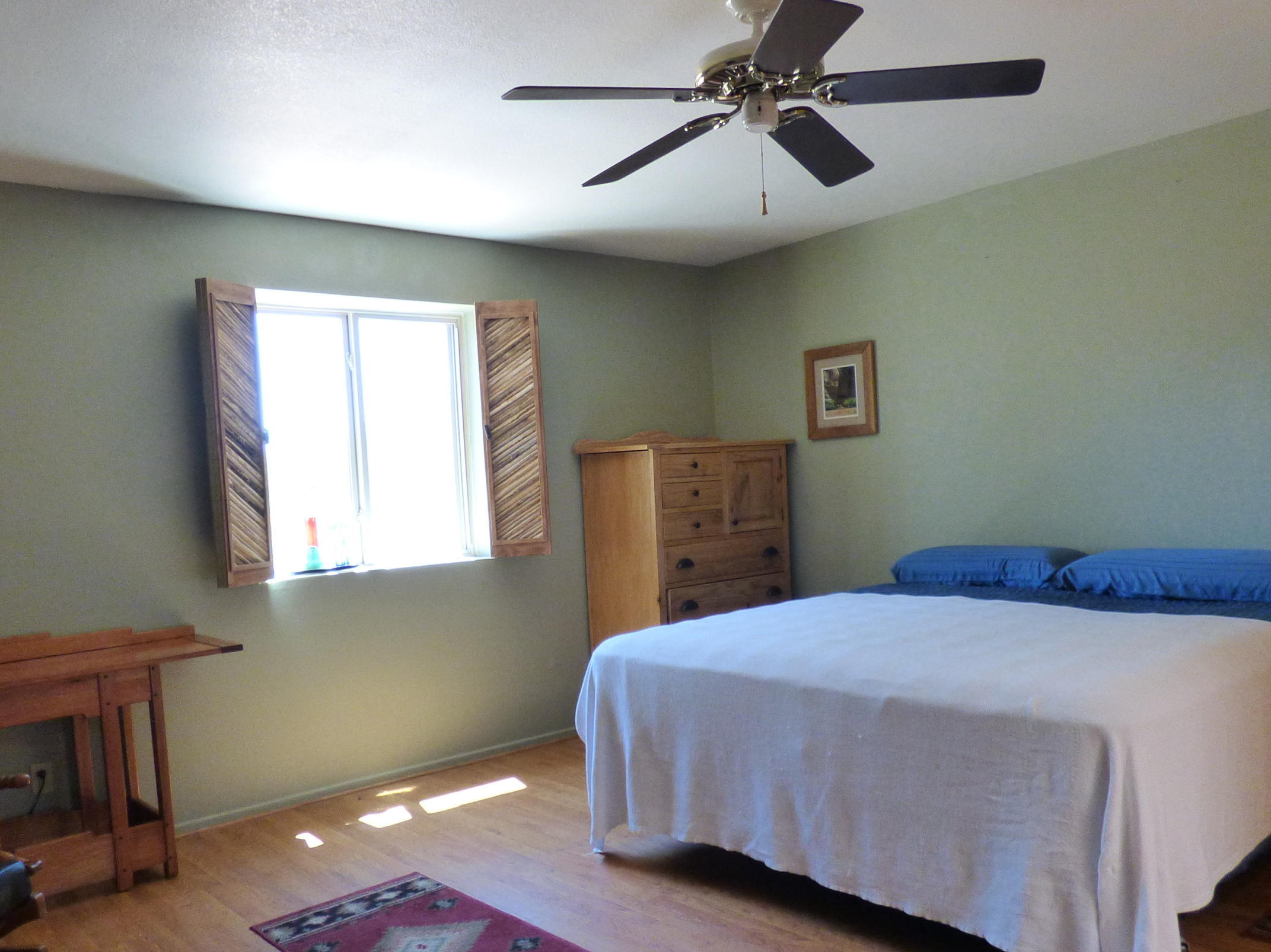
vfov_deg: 49.6
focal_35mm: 28
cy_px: 551
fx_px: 1028
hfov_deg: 63.3
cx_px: 577
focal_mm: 3.58
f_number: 2.8
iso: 400
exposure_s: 1/50
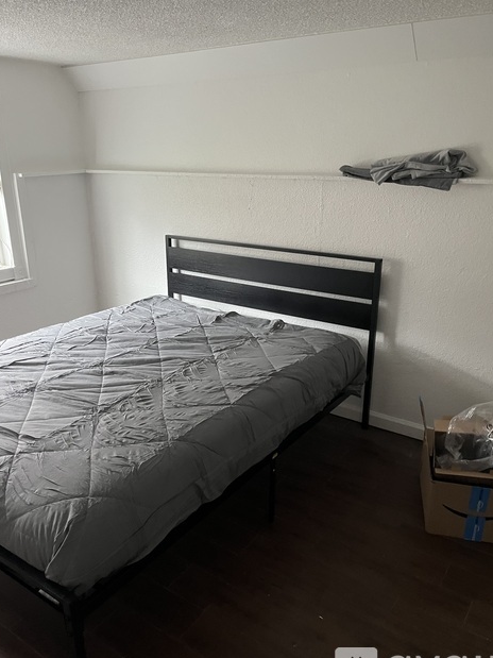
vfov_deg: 63.4
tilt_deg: -19.7
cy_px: 335
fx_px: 532
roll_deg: -0.1
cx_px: 241
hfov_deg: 49.7
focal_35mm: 28
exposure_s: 1/48
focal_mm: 5.1
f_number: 1.6
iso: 500
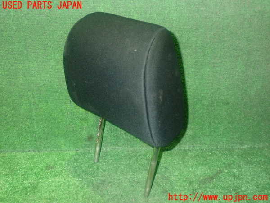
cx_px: 135
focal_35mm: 36
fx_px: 281
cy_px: 102
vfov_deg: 39.7
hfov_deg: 51.4
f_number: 2.5
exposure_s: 1/40
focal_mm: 6.37
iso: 500
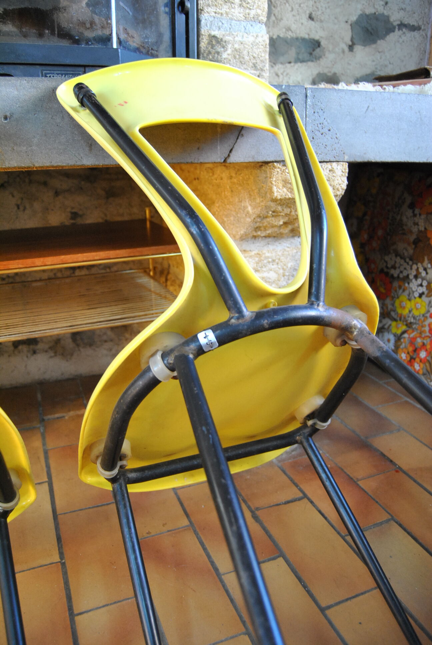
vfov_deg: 67.3
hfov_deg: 48.0
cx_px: 216
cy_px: 322
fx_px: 485
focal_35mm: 27
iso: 560
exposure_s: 1/30
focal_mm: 18
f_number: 3.5
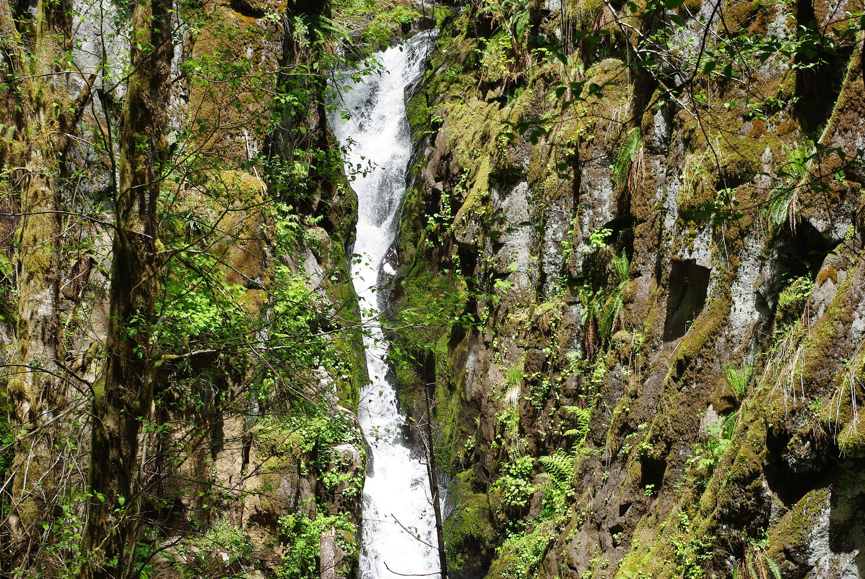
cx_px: 432
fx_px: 1973
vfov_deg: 16.7
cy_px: 290
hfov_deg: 24.7
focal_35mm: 82
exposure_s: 1/160
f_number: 9
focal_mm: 55
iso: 200
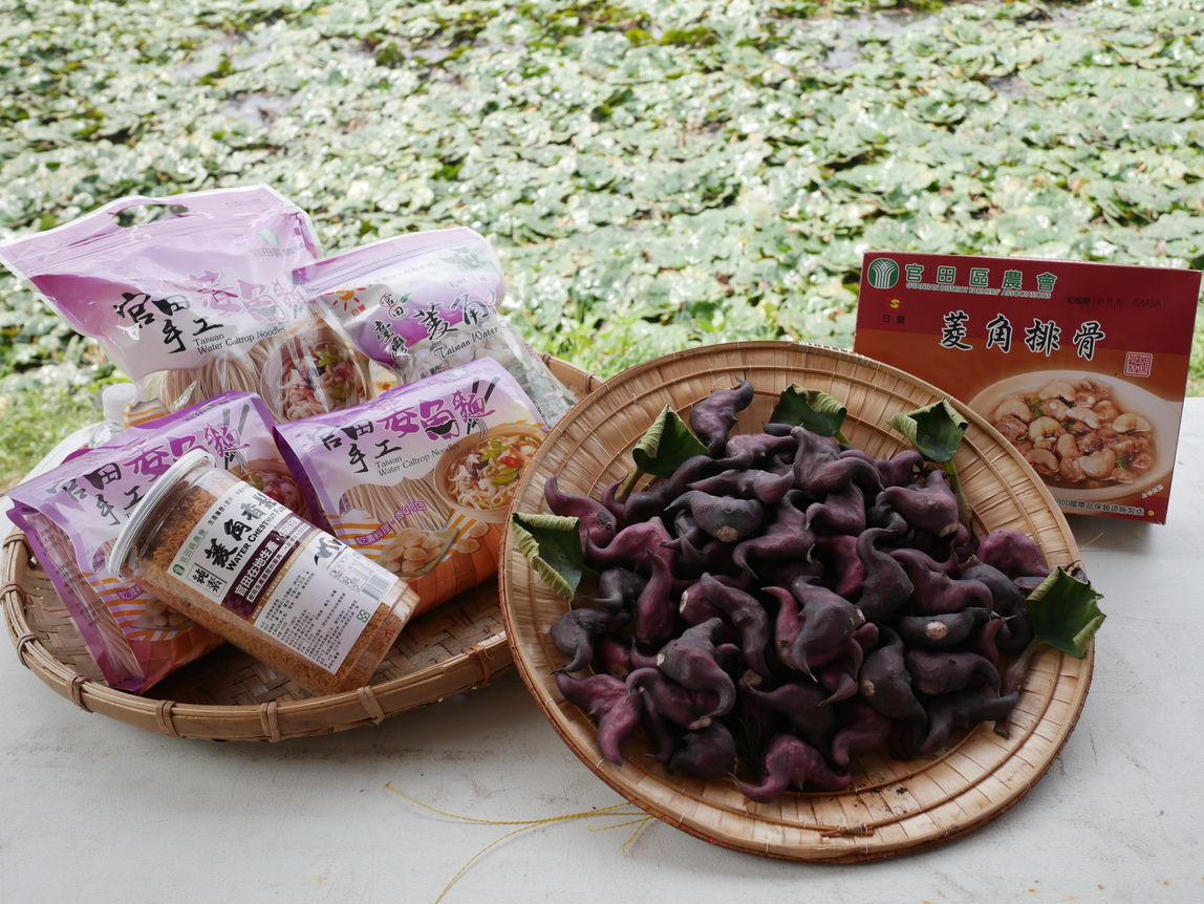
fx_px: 1044
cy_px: 452
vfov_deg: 46.8
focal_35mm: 30
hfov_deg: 59.9
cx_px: 602
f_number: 4
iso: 200
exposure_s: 1/500
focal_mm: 15
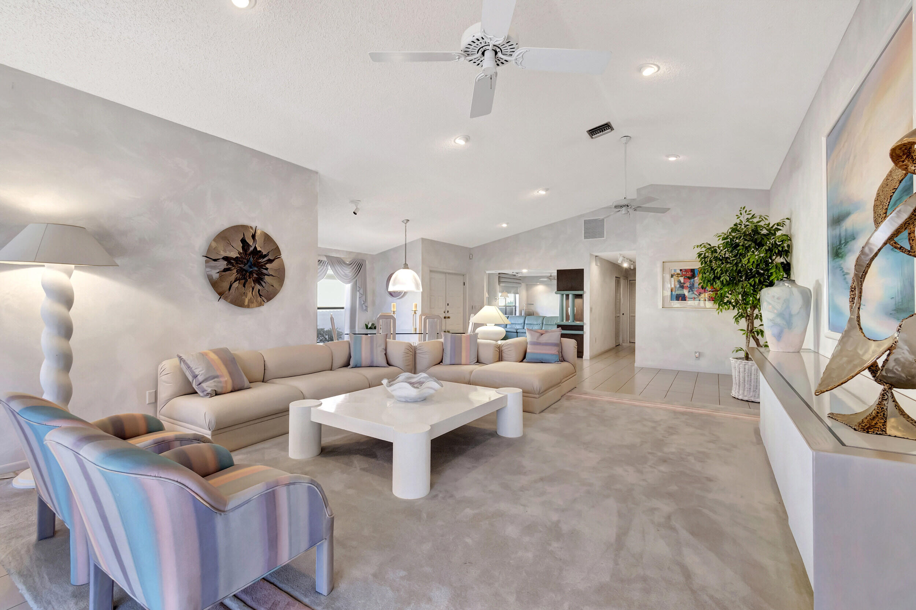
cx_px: 458
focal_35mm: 15
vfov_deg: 77.3
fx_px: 382
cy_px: 305
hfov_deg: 100.4
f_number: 8
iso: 1600
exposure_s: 1/15
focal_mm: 10
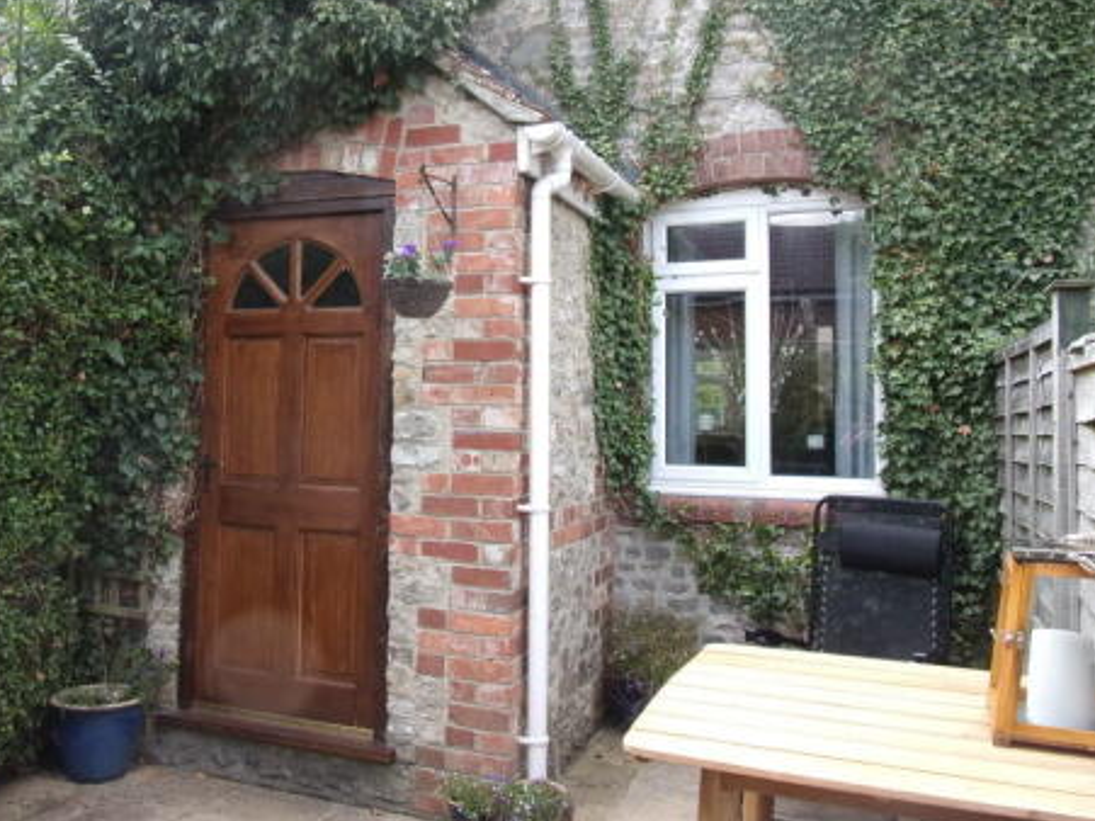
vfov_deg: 45.2
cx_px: 404
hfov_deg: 57.6
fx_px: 980
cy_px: 324
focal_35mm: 31
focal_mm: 4.3
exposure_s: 1/140
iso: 80
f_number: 3.3
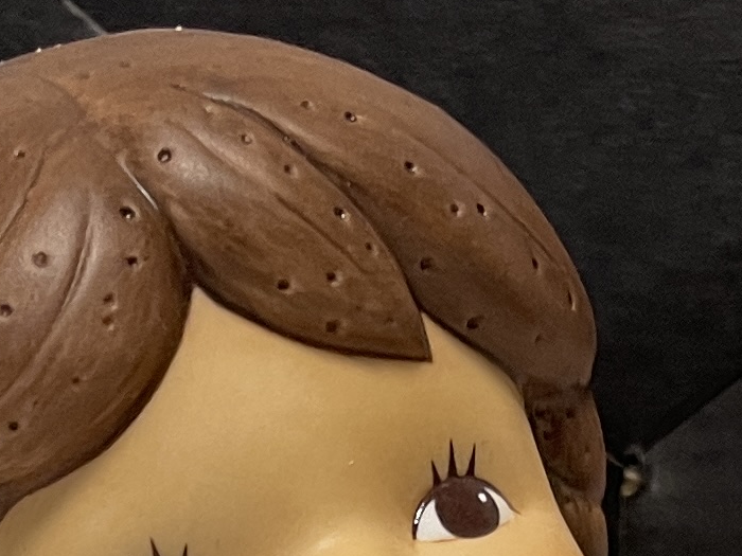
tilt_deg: -12.1
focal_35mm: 144
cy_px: 1570
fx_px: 3087
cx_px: 408
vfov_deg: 8.8
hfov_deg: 13.7
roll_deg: -1.5
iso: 100
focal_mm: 5.1
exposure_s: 1/50
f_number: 1.6
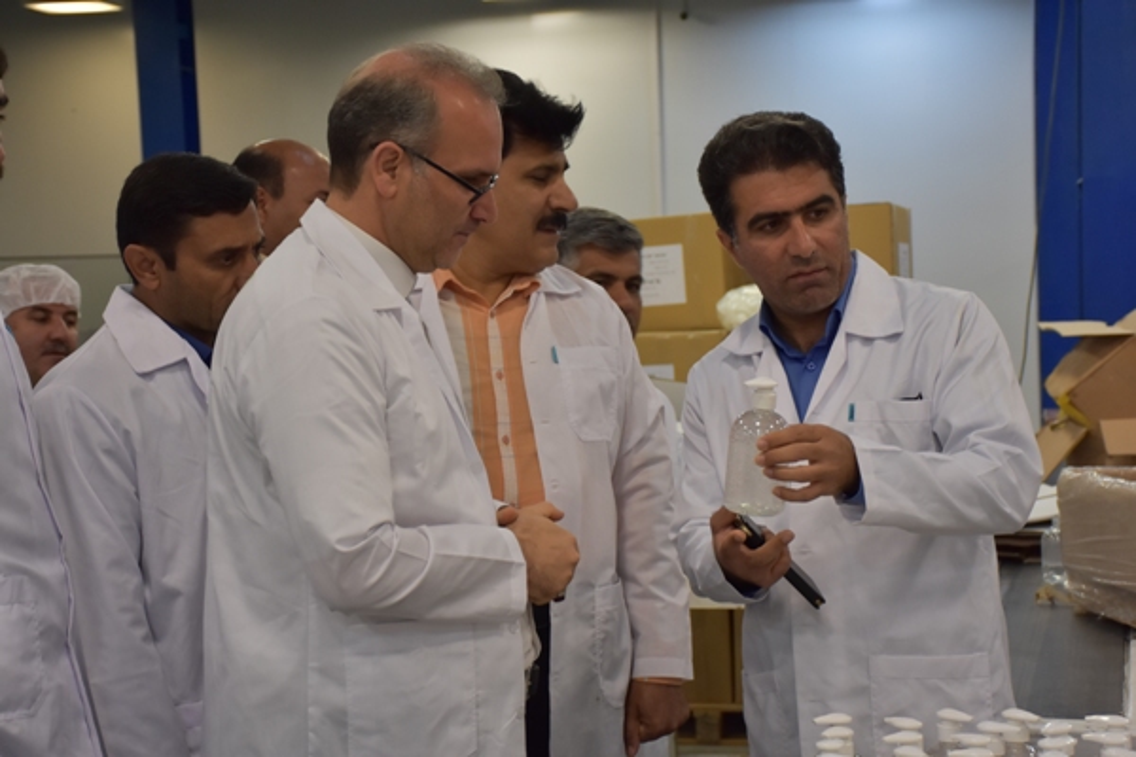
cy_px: 378
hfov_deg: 28.1
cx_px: 568
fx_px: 2272
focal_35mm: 72
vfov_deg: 18.9
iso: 800
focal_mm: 48
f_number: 5
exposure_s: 1/100
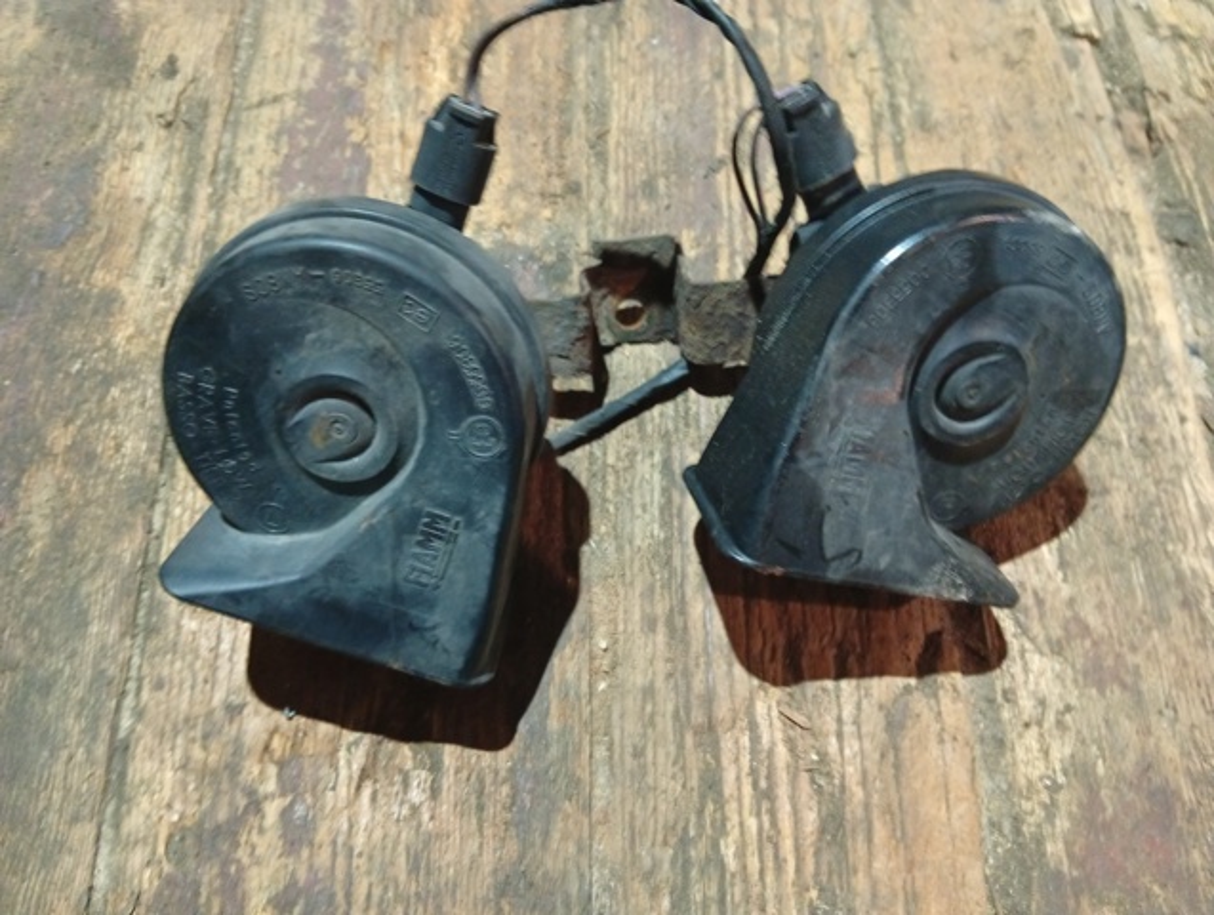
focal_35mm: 26
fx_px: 913
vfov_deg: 53.2
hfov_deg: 67.2
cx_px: 607
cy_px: 458
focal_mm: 3.96
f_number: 1.8
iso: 2076
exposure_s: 1/16.7
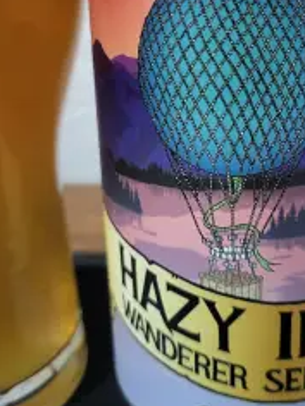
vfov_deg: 42.5
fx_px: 517
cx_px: 202
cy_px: 141
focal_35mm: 44
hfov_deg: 32.6
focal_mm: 5.4
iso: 640
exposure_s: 1/25
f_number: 1.8
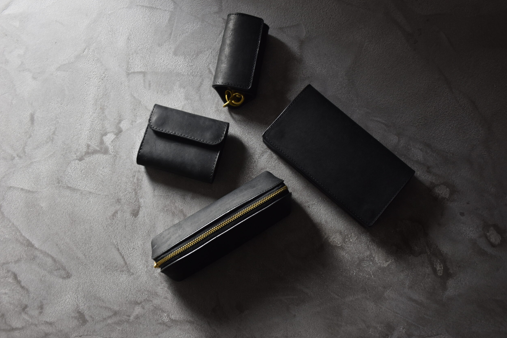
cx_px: 260
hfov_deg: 51.9
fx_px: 521
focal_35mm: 37
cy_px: 165
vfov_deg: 35.9
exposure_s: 1/5
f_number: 5
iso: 320
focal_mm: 24
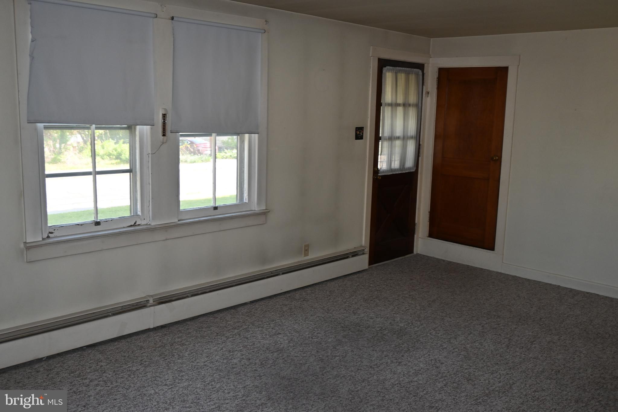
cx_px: 309
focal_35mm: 34
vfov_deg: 39.1
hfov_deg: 56.2
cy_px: 206
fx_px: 579
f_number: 4
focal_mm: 22.5
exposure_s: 1/80
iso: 400
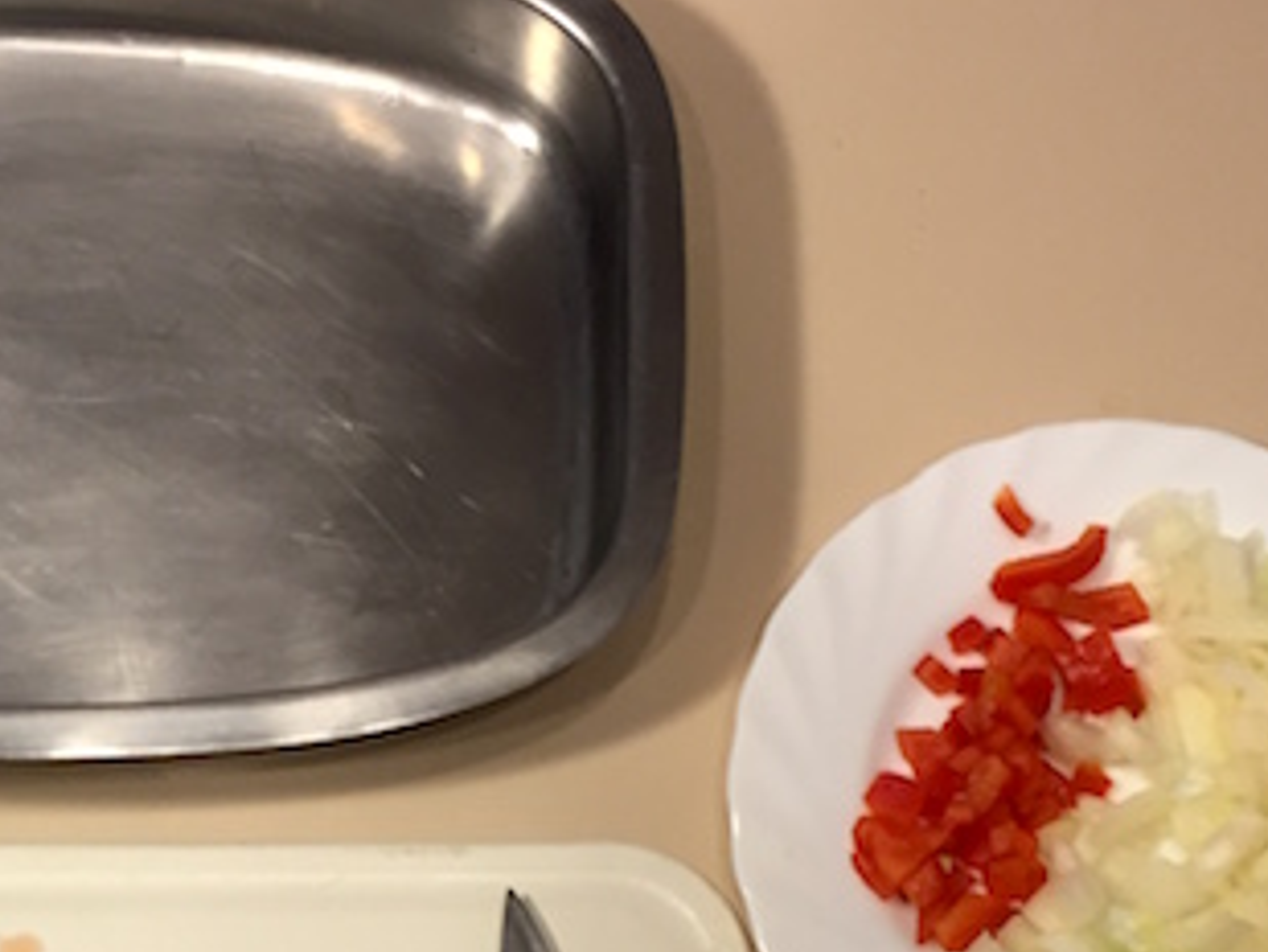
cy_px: 1026
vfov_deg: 18.9
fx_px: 2748
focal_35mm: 75
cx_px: 279
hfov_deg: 25.6
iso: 80
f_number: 2.2
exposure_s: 1/33
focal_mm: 4.15
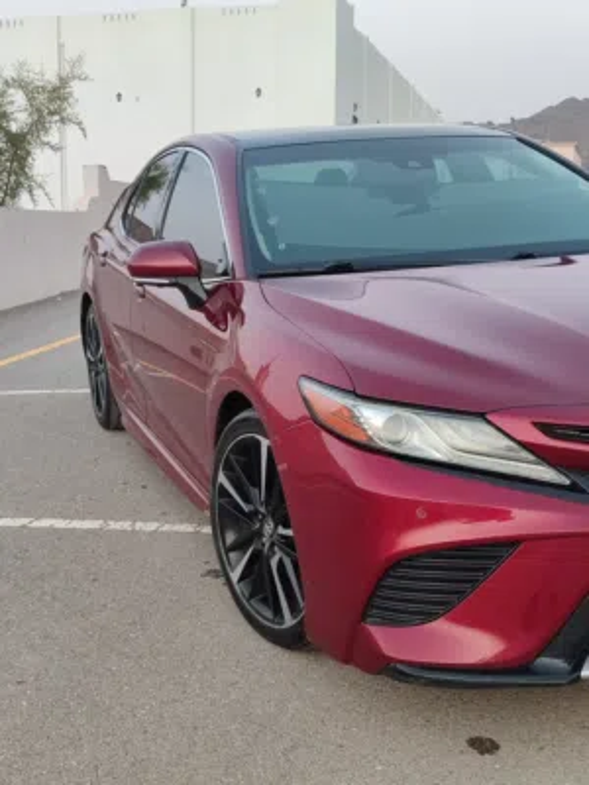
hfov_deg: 54.9
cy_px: 392
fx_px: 567
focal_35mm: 25
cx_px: 294
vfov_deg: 69.4
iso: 444
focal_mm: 5.95
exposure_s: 1/33
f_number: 1.89
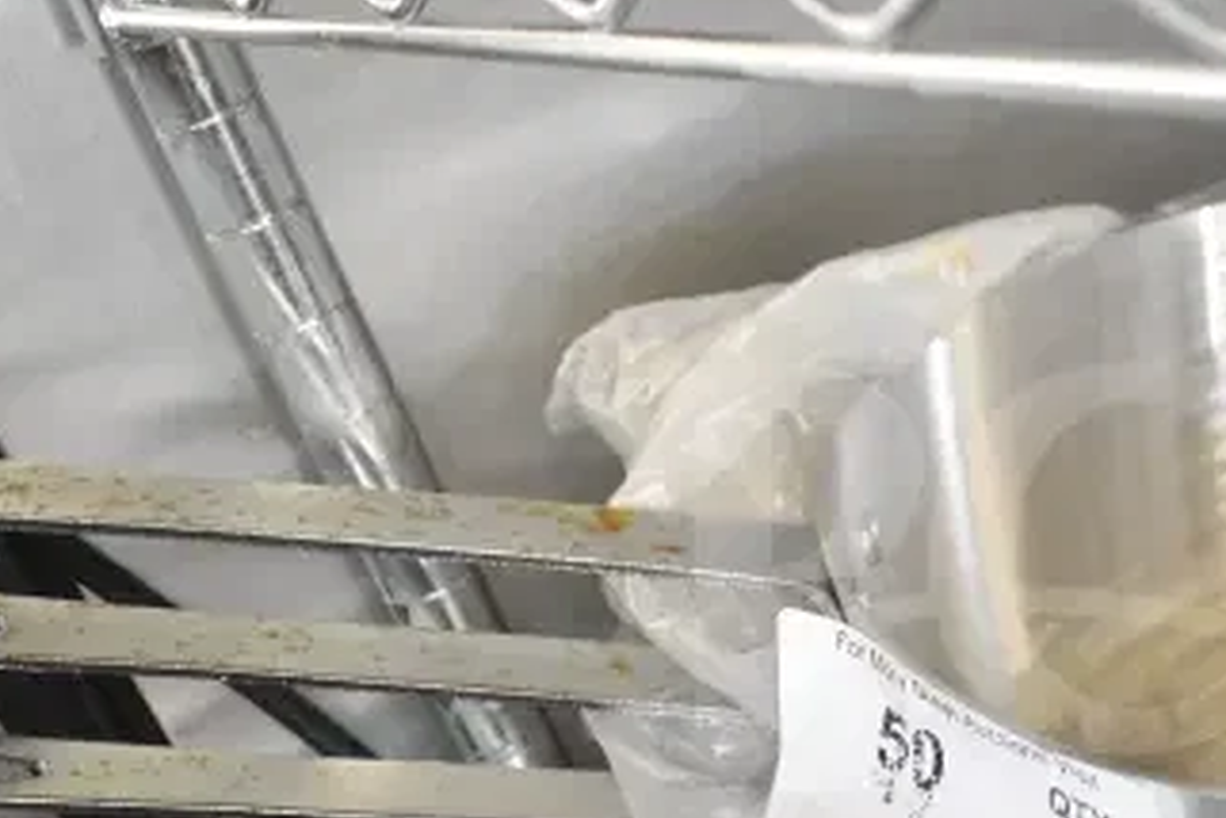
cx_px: 1020
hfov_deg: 33.8
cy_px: 667
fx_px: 1941
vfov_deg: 23.4
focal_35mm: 57
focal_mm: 20
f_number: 5
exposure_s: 1/100
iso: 6400
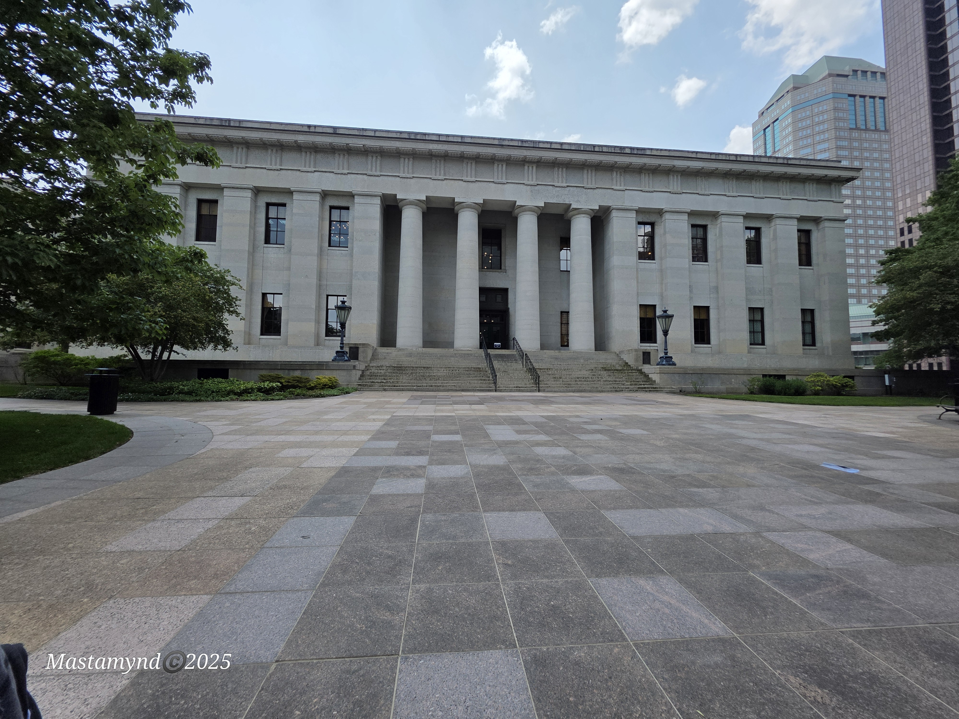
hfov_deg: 106.2
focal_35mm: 13
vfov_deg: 89.9
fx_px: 360
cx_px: 480
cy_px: 360
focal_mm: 2.2
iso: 40
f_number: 1.9
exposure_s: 1/2216
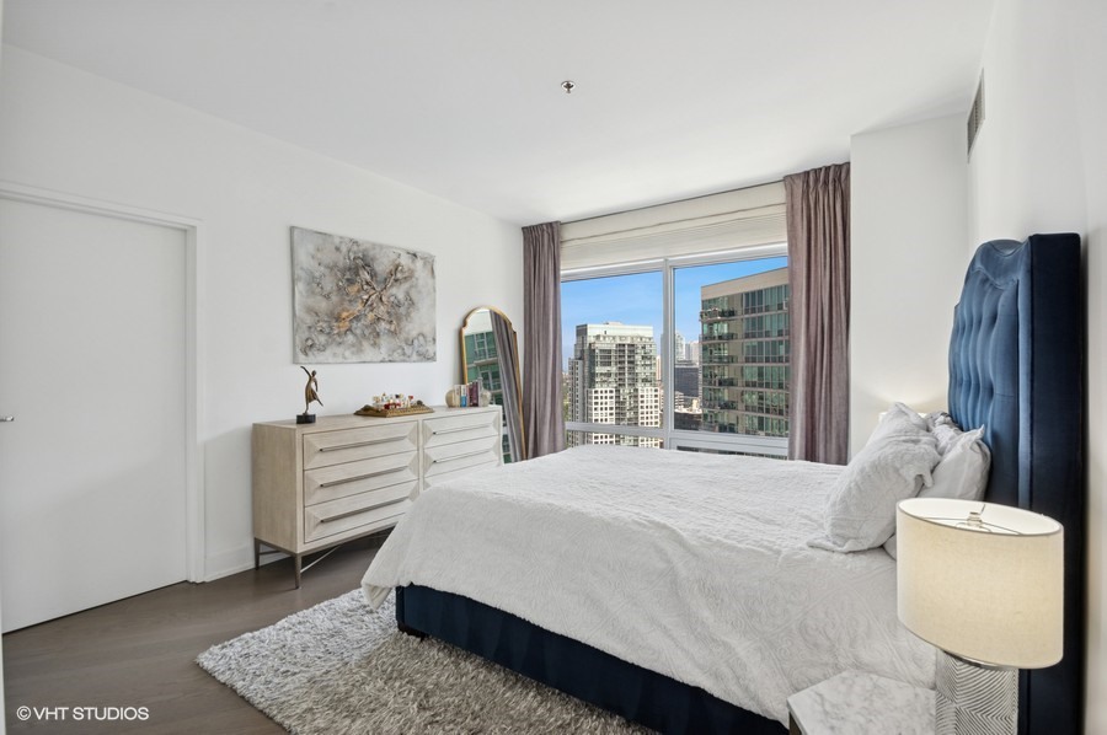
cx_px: 554
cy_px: 368
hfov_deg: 100.5
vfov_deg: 77.2
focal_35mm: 15
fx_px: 461
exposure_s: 1/25
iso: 200
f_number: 11
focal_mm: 10
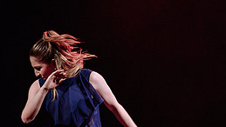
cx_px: 235
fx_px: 2470
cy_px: 130
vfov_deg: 3.0
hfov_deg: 5.2
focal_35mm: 412
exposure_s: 1/250
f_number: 2.8
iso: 1600
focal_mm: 135
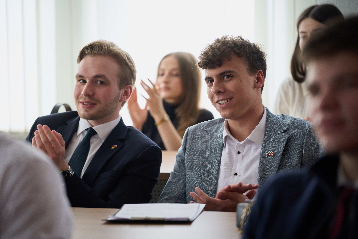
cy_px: 120
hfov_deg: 15.8
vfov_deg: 10.5
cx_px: 179
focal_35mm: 130
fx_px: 1294
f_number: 2.8
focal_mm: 130.1
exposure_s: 1/250
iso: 2500
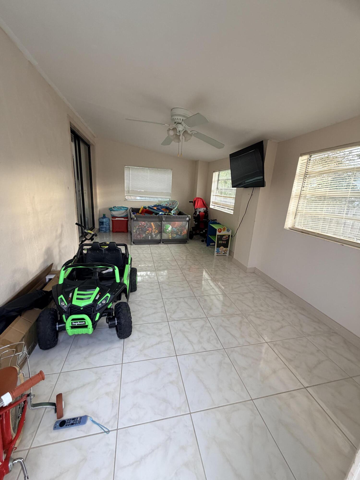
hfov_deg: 85.7
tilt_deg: -15.2
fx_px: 194
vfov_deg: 102.1
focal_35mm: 14
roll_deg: -3.8
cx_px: 180
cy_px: 240
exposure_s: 1/121
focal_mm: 2.22
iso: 160
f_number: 2.2
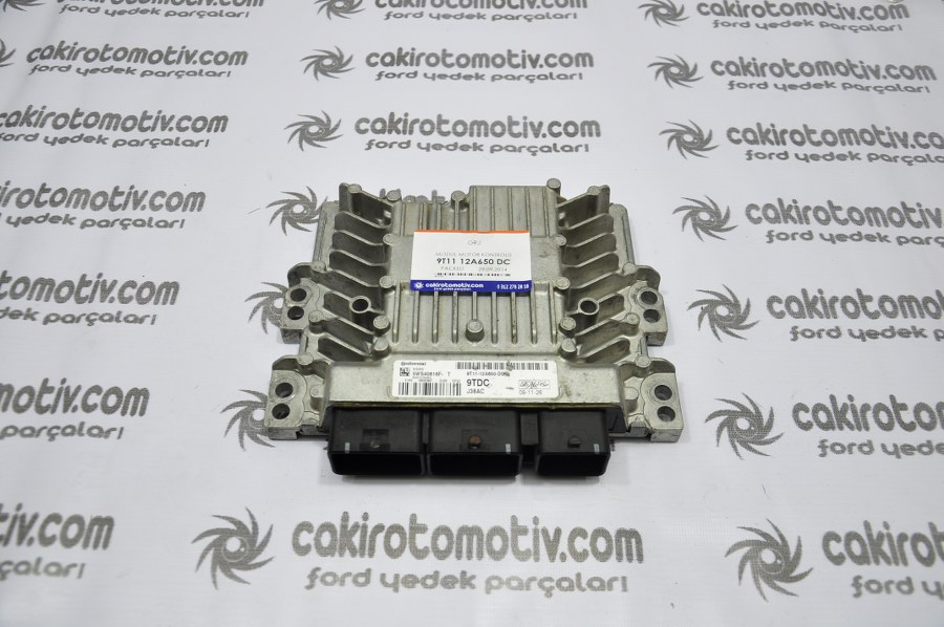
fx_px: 864
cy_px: 314
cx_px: 472
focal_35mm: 33
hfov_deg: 57.3
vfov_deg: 39.9
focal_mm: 22
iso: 200
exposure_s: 1/40
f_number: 4.5
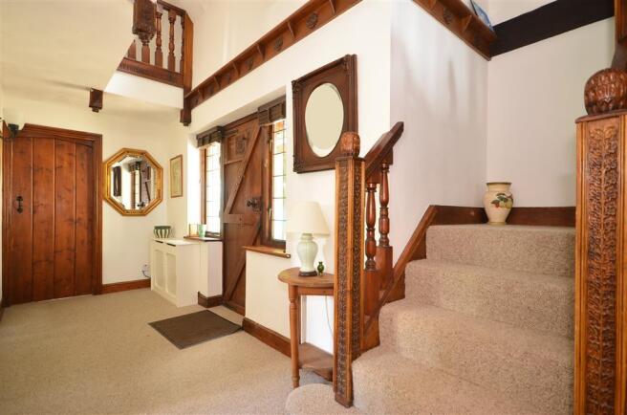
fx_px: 313
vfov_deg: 67.1
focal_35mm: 18
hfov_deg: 90.1
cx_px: 314
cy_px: 208
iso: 200
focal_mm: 12
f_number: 5
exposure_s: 1.3
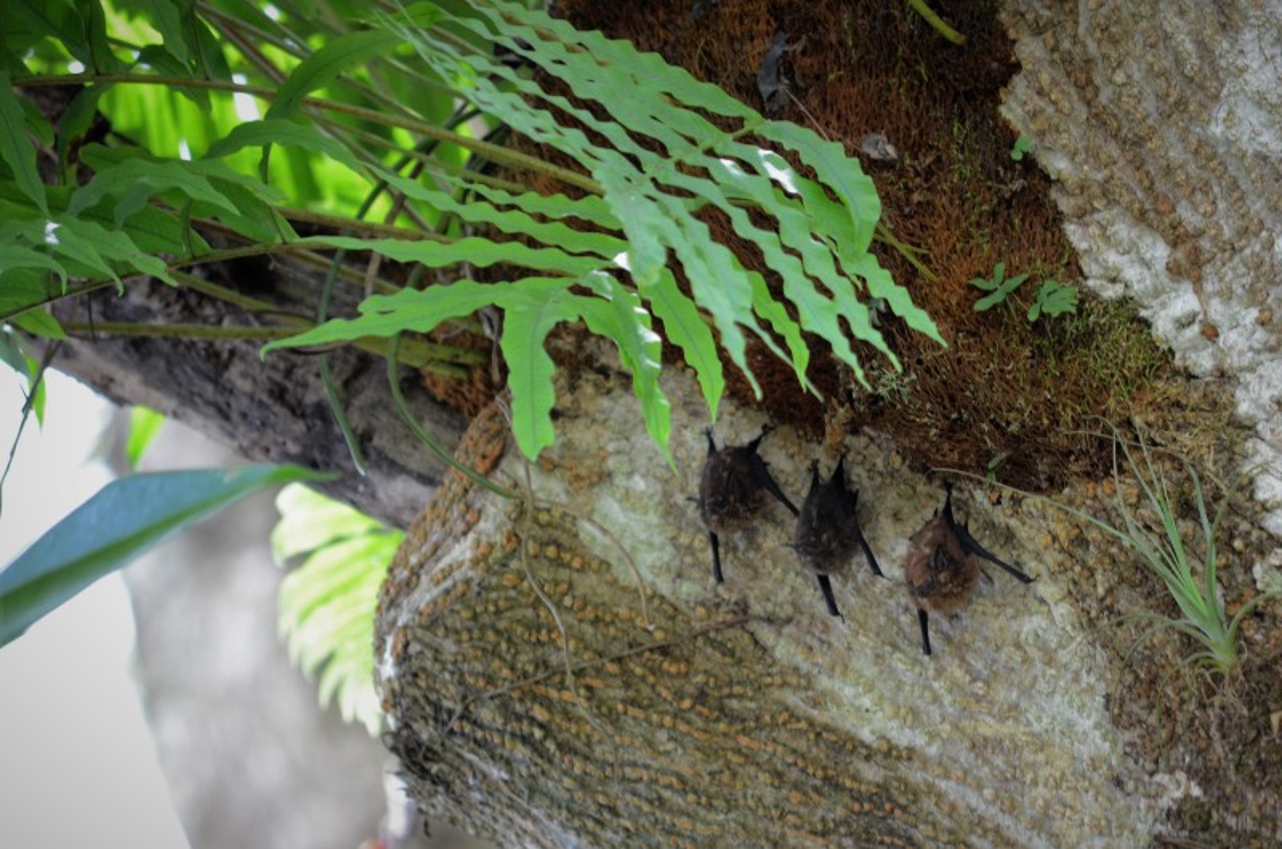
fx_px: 10662
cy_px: 424
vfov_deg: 4.6
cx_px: 641
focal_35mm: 300
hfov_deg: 6.9
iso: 1100
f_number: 5.6
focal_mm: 200
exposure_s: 1/125
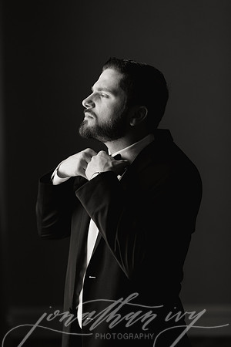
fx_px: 818
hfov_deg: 16.1
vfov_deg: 23.9
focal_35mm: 85
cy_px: 174
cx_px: 116
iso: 800
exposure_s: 1/160
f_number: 2.2
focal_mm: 85
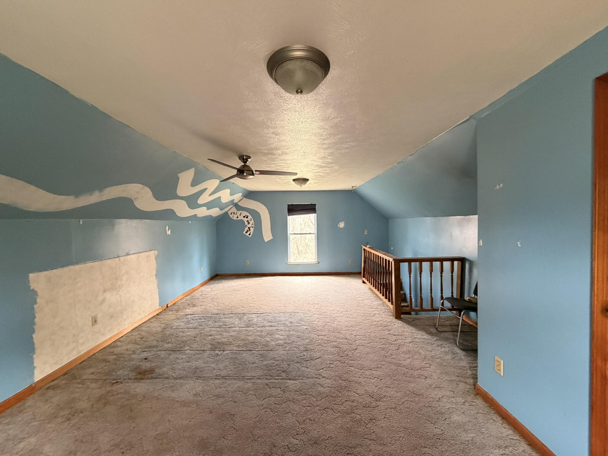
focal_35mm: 14
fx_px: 246
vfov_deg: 85.7
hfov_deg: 102.1
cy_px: 228
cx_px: 304
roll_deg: +0.9
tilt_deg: -0.9
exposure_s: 1/60
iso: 400
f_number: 2.2
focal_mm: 2.22
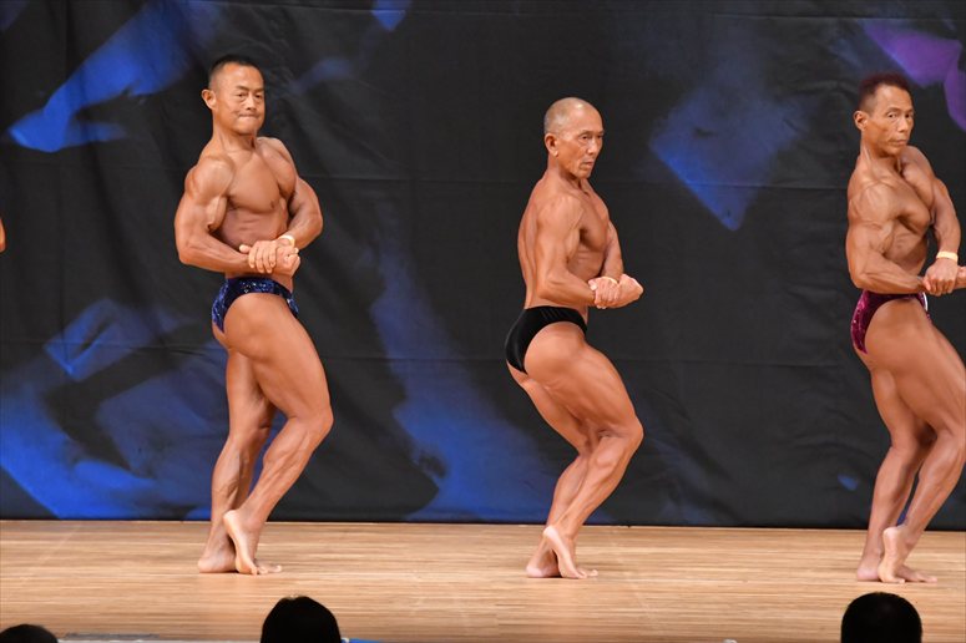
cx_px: 483
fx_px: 7644
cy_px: 322
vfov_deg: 4.8
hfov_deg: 7.2
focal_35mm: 285
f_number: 5.6
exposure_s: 1/400
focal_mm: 190
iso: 6400
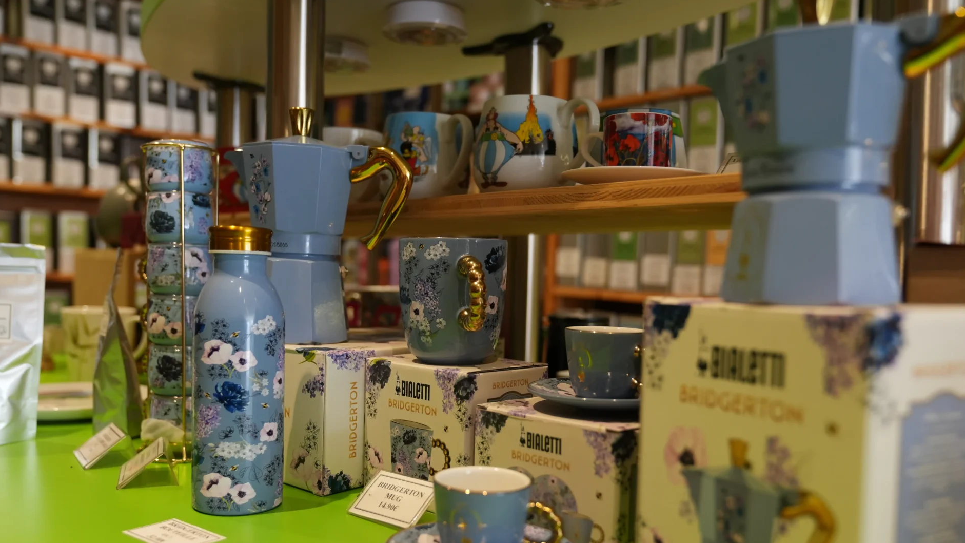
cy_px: 319
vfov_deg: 37.7
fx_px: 793
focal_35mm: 31
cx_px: 475
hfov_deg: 62.6
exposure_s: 1/160
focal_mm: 29
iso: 1600
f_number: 3.2
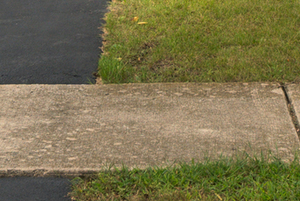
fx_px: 1417
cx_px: 219
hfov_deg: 12.1
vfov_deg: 7.6
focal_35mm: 170
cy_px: -241
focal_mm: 24
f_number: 10
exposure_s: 1/30
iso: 200
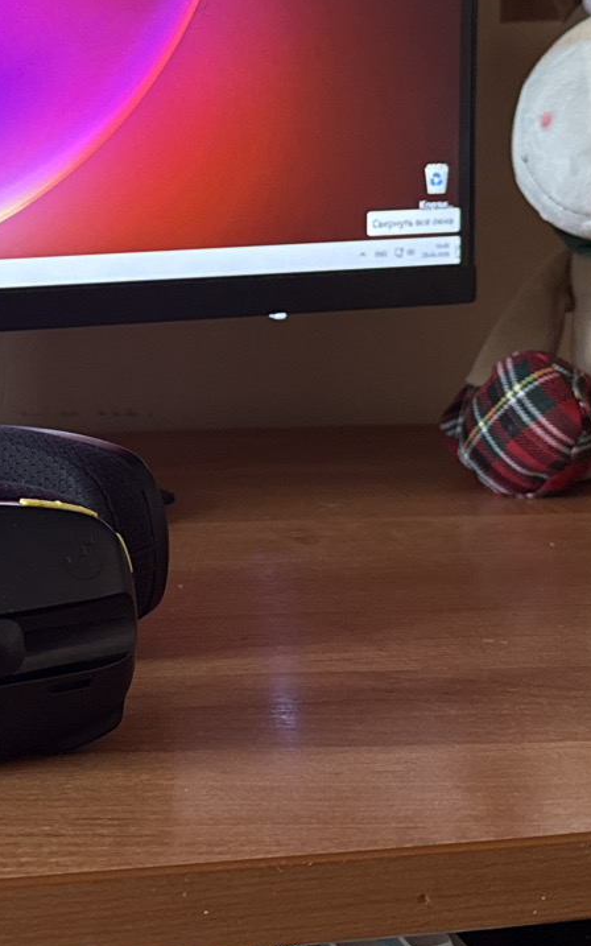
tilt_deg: -3.2
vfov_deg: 28.6
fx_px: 1830
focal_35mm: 71
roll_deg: +1.6
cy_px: 264
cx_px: 69
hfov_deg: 18.1
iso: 500
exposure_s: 1/60
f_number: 1.78
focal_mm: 6.76
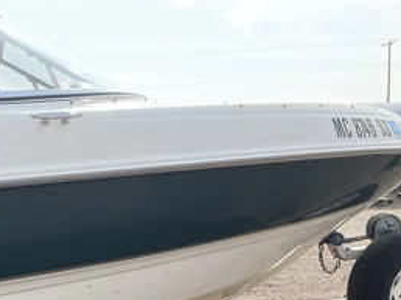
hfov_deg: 40.8
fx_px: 521
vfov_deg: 31.5
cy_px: 230
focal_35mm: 45
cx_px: 95
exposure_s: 1/1534
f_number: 1.8
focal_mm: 3
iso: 25
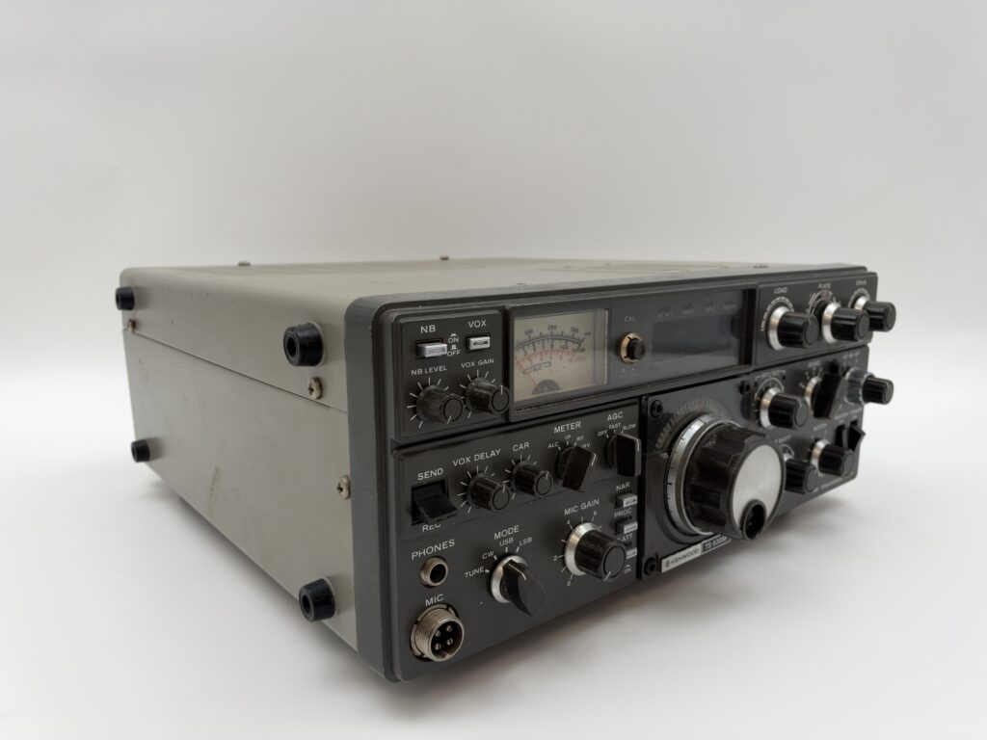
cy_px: 370
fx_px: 684
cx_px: 494
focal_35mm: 24
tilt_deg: -10.6
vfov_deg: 56.8
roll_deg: -0.4
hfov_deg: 71.6
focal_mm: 6.93
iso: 125
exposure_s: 1/121
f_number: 4
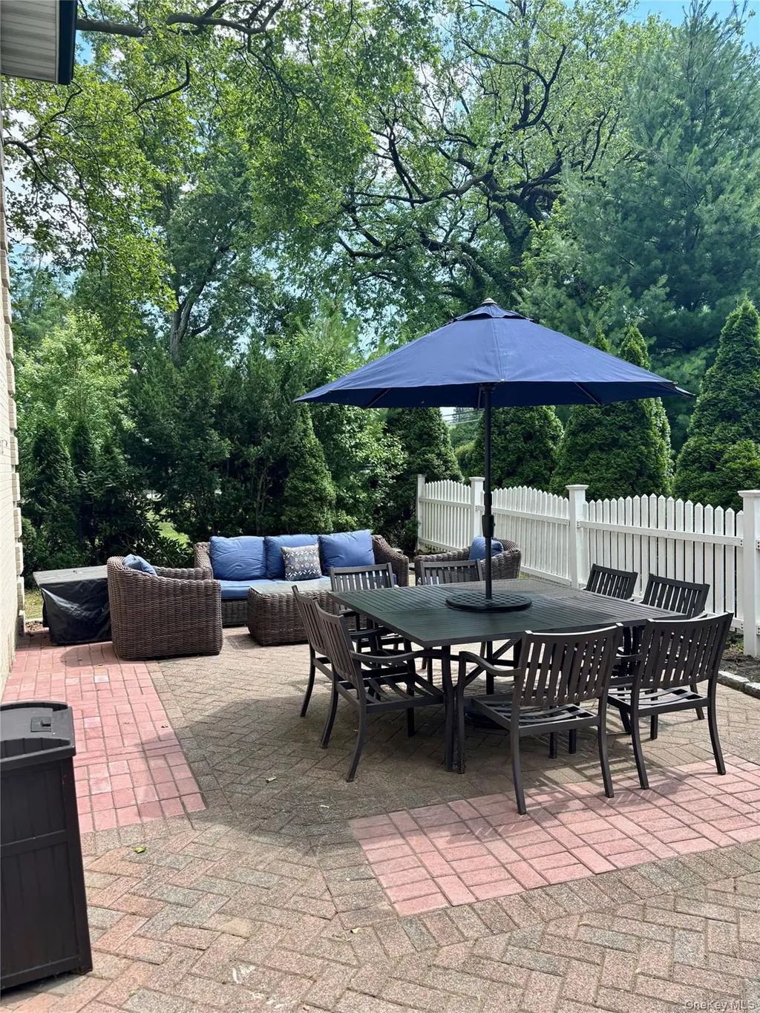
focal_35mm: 26
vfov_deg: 67.3
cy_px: 506
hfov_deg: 53.1
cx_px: 380
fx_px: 761
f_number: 1.6
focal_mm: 5.96
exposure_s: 1/732
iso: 50
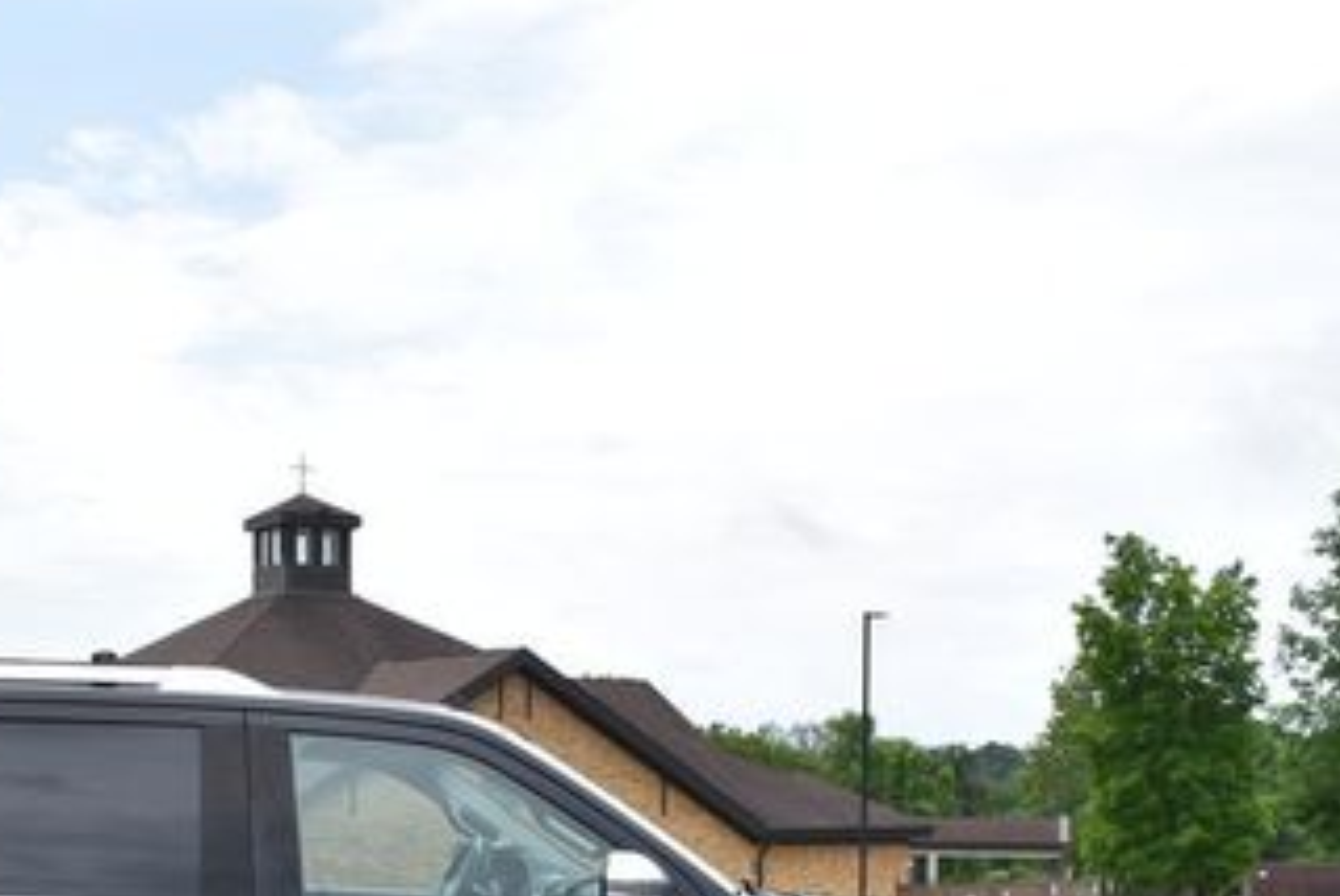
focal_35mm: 54
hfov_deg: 36.0
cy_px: 856
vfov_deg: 24.2
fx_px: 2012
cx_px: 339
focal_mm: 18
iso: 200
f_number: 8
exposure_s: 1/250
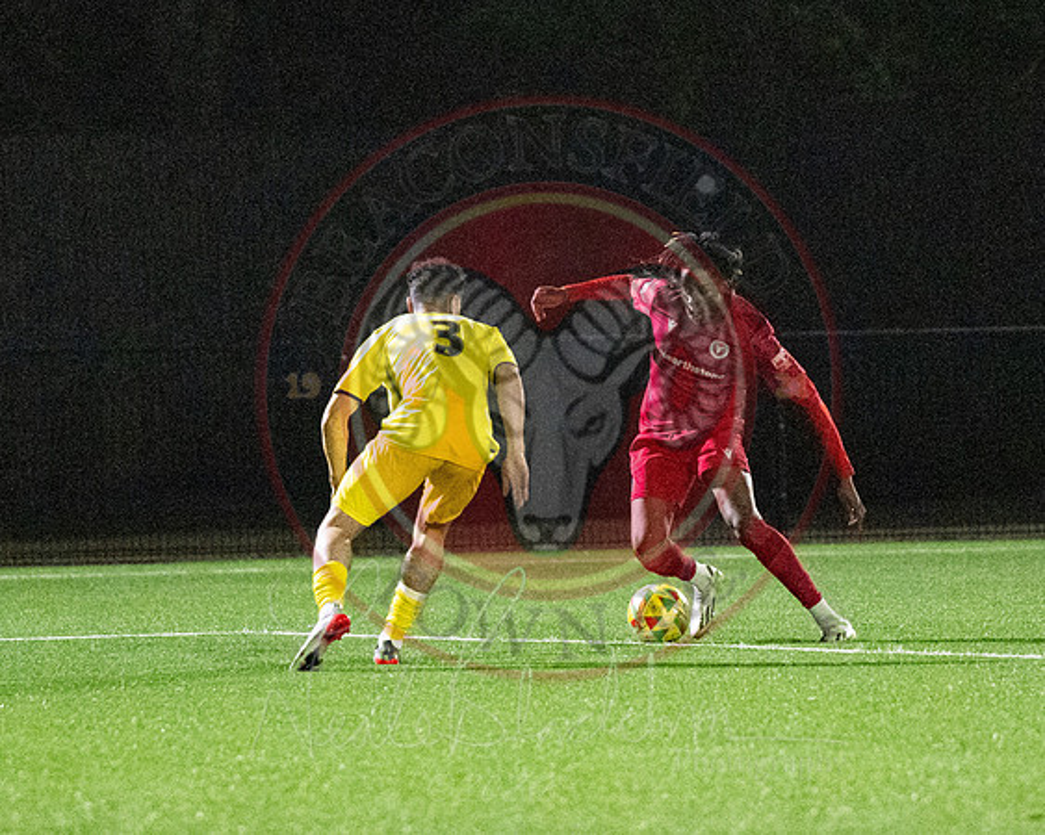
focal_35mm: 382
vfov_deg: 4.0
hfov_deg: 5.1
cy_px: 391
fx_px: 11820
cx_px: 590
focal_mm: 150
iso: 8000
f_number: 2.8
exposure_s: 1/1000
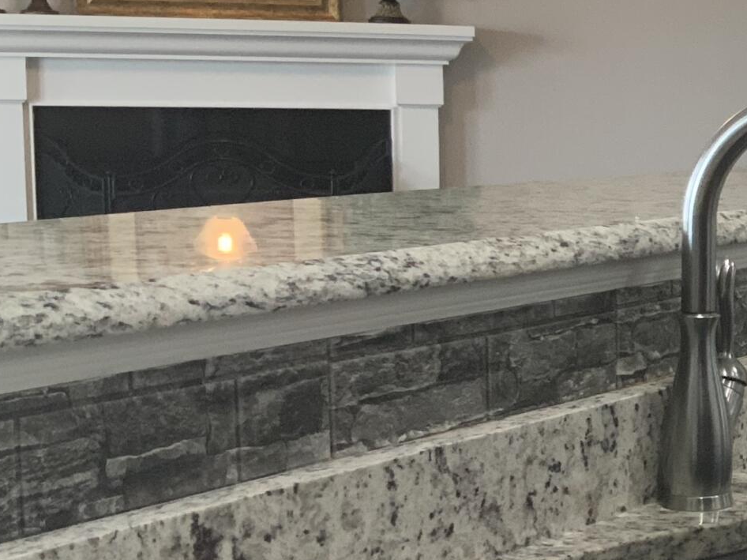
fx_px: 1985
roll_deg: -1.5
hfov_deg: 19.2
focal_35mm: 92
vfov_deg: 16.0
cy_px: 330
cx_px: 1049
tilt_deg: -6.7
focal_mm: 3
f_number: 1.8
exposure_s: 1/60
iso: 125
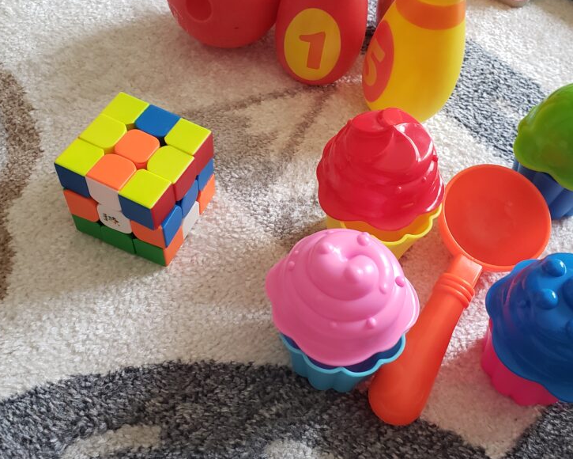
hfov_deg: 62.2
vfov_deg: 51.5
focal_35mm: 28
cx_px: 283
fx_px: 475
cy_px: 222
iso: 250
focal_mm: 4.3
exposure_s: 1/20
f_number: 2.4
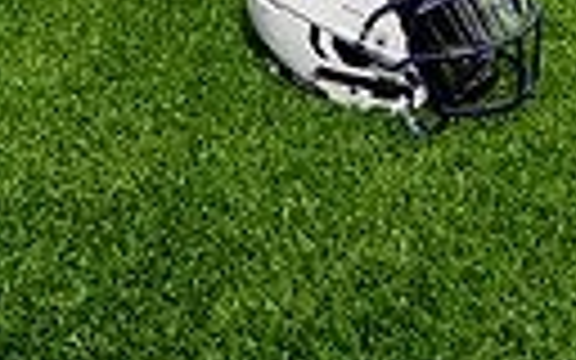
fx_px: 1350
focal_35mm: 86
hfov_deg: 23.8
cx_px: 436
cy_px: -572
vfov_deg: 11.7
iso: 100
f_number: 8
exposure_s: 1/250
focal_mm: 24
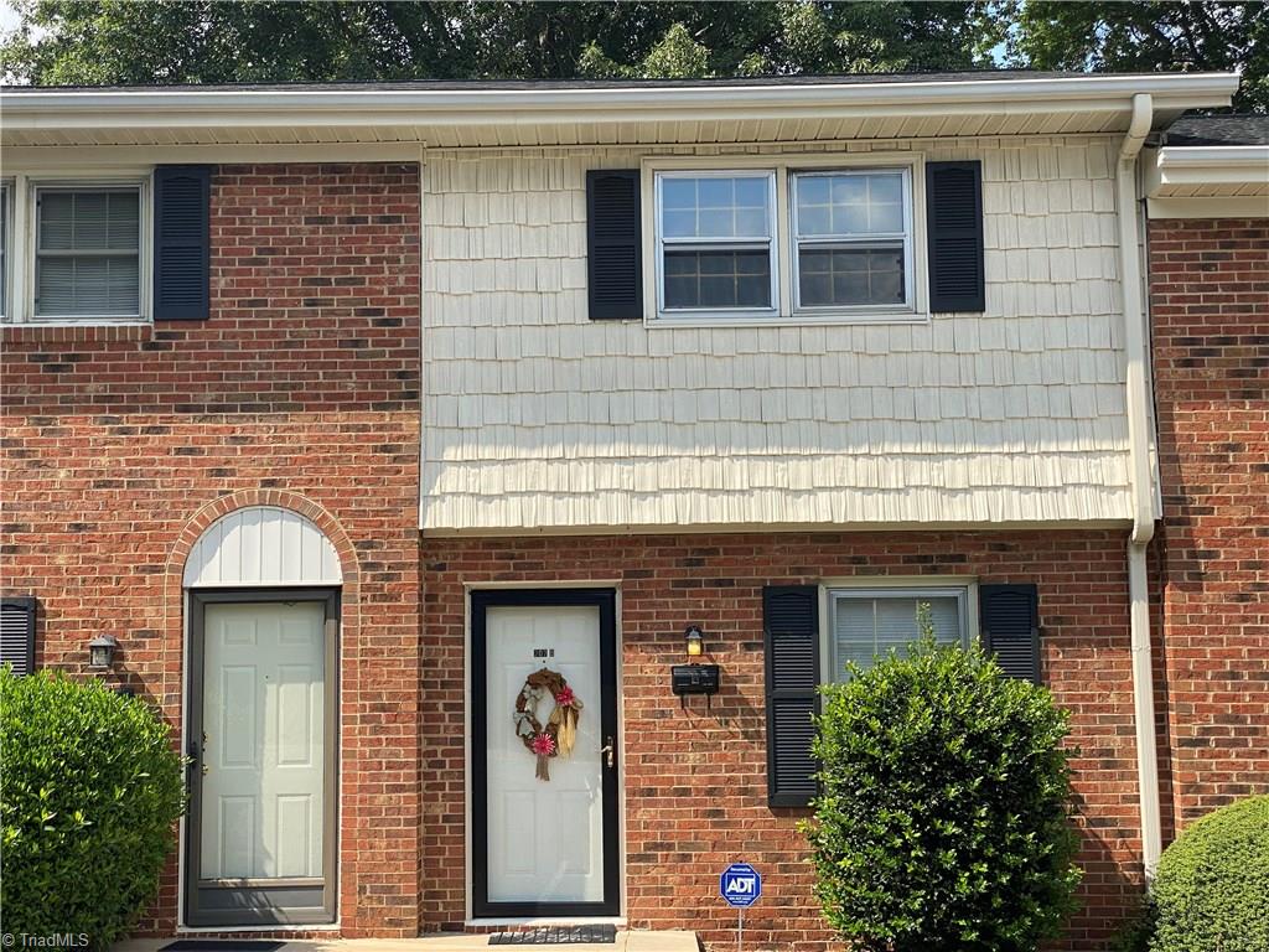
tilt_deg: +5.4
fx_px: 1906
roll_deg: +2.3
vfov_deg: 28.0
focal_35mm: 52
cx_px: 634
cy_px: 476
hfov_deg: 36.8
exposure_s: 1/1065
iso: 20
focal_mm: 6
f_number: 2
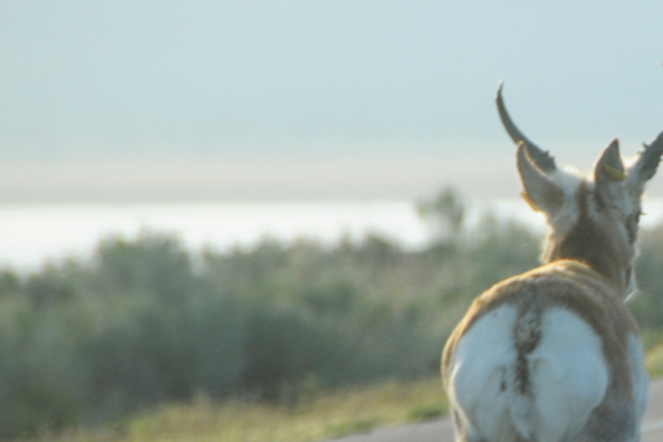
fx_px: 11451
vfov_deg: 2.2
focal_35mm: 622
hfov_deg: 3.3
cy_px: 392
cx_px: 586
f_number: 5.6
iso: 320
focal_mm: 200
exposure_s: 1/400
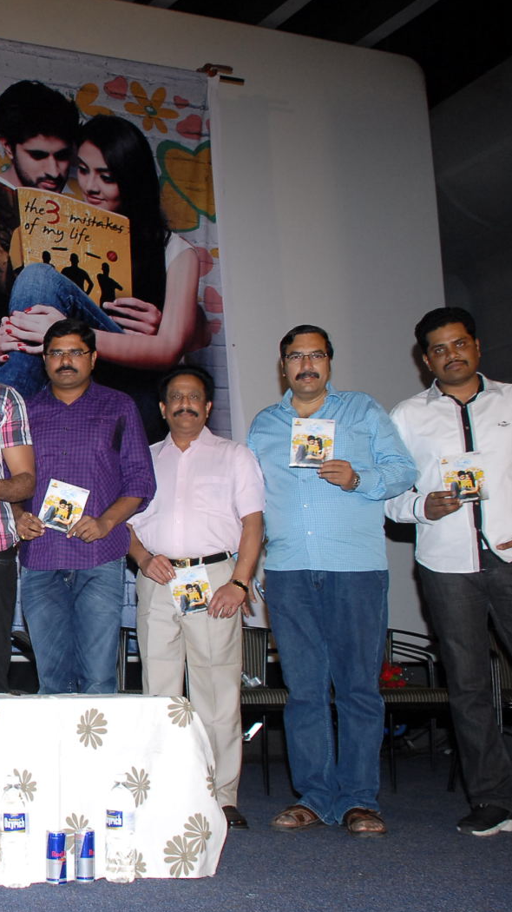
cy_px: 463
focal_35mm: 48
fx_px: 1159
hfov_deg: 22.8
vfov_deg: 42.9
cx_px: -107
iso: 500
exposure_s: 1/100
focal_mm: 20
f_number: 5.6
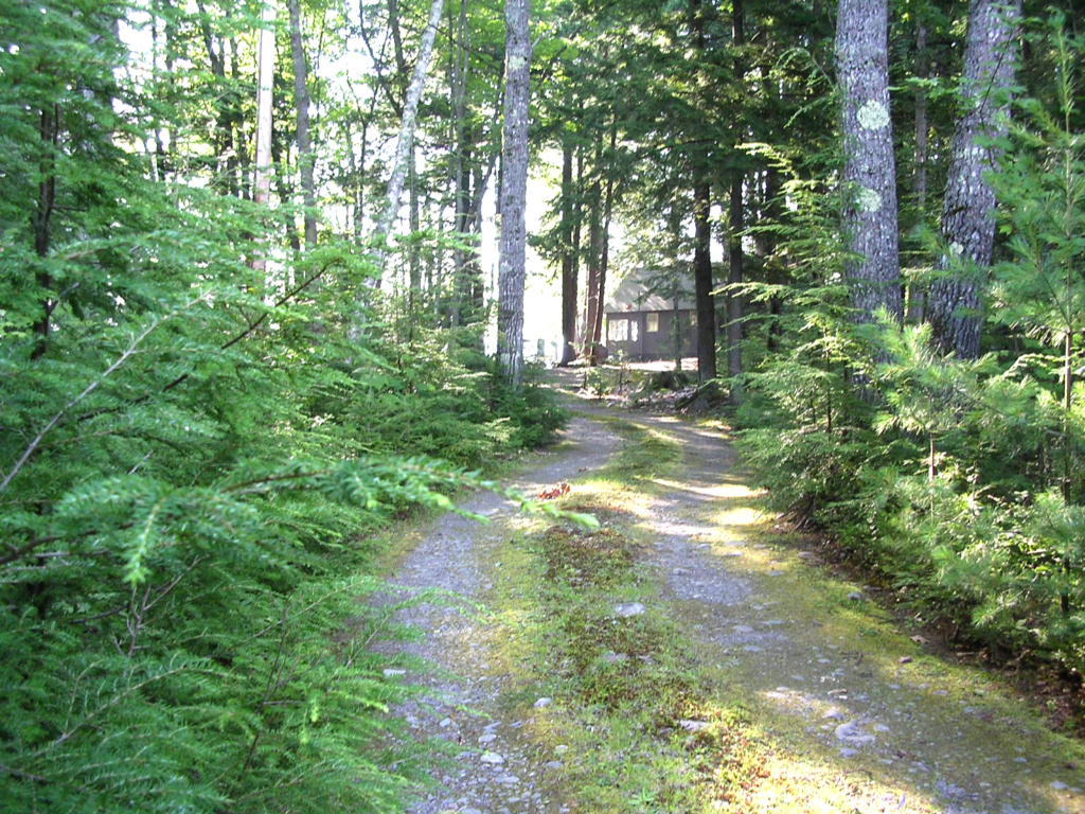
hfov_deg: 49.0
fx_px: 1191
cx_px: 542
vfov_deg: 37.7
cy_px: 407
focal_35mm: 38
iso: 100
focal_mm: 5.8
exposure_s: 1/29.4
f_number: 2.8
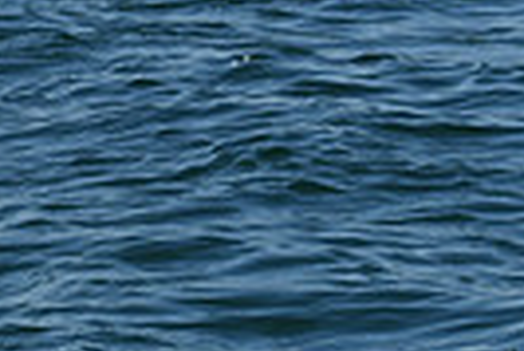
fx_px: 6659
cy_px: -298
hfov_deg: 4.5
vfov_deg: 3.0
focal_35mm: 457
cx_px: -351
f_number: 8
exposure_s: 1/640
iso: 100
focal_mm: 70
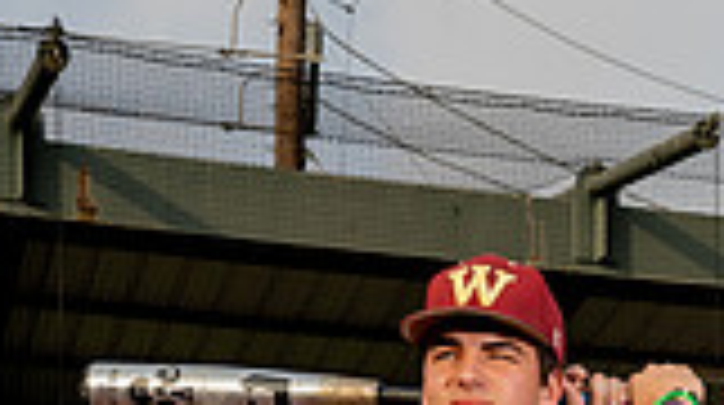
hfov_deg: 16.6
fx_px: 2473
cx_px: 535
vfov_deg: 8.6
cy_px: 954
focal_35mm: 129
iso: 250
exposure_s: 1/250
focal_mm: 44
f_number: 11
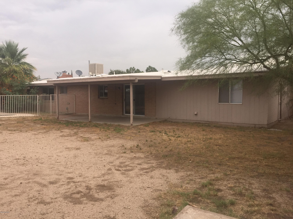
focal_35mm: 29
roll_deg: -0.8
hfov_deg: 61.7
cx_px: 146
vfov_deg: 48.2
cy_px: 110
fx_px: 245
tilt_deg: -3.6
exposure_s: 1/1412
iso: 32
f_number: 2.2
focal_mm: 4.15
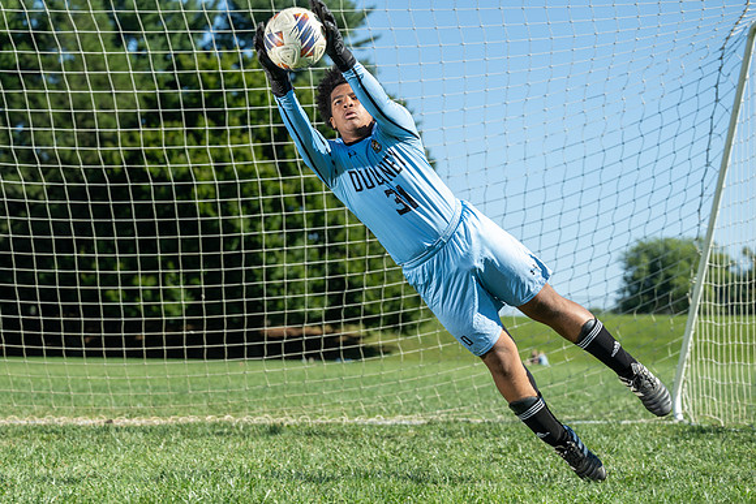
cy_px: 339
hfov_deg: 21.5
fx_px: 1978
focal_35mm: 94
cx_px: 247
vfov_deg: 14.5
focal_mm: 70
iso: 100
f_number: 3.5
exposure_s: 1/640
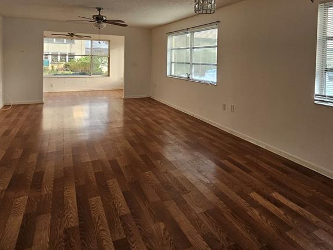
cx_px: 195
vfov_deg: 56.8
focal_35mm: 23
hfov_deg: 73.4
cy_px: 72
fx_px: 221
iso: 125
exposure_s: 1/60
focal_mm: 2.2
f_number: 2.2
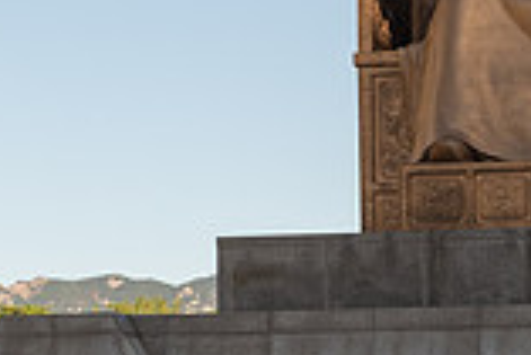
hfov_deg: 10.6
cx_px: 362
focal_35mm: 194
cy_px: 191
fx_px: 2864
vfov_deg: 7.1
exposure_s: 1/500
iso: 64
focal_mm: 52
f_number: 5
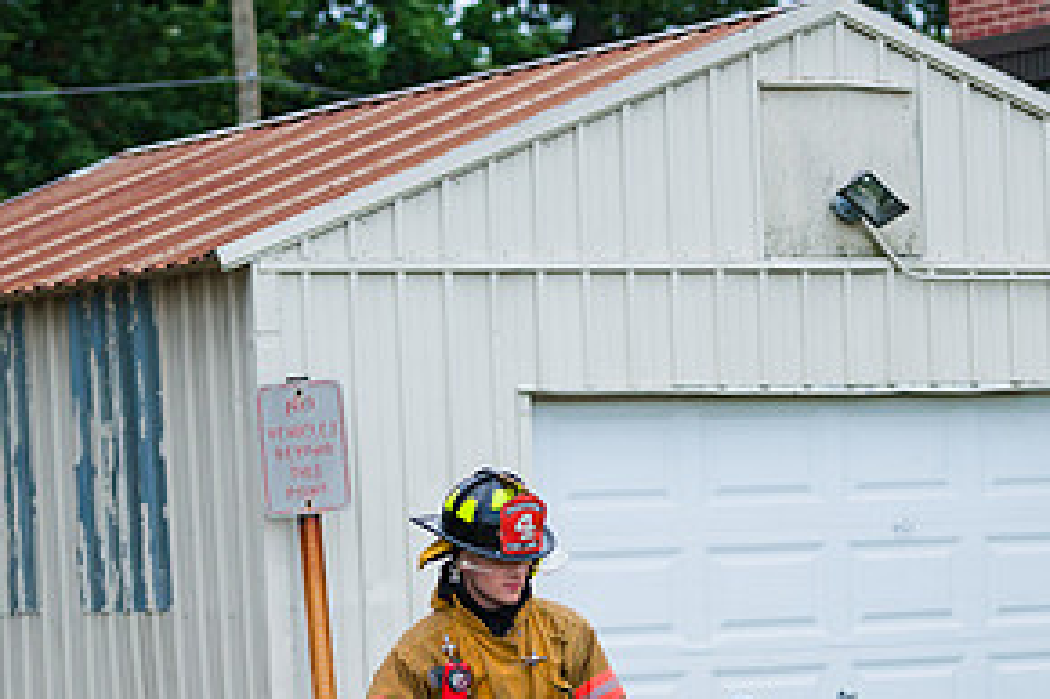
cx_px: 612
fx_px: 4547
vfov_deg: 8.7
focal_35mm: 156
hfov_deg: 13.2
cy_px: 681
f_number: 3.2
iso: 800
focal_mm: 78
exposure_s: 1/250
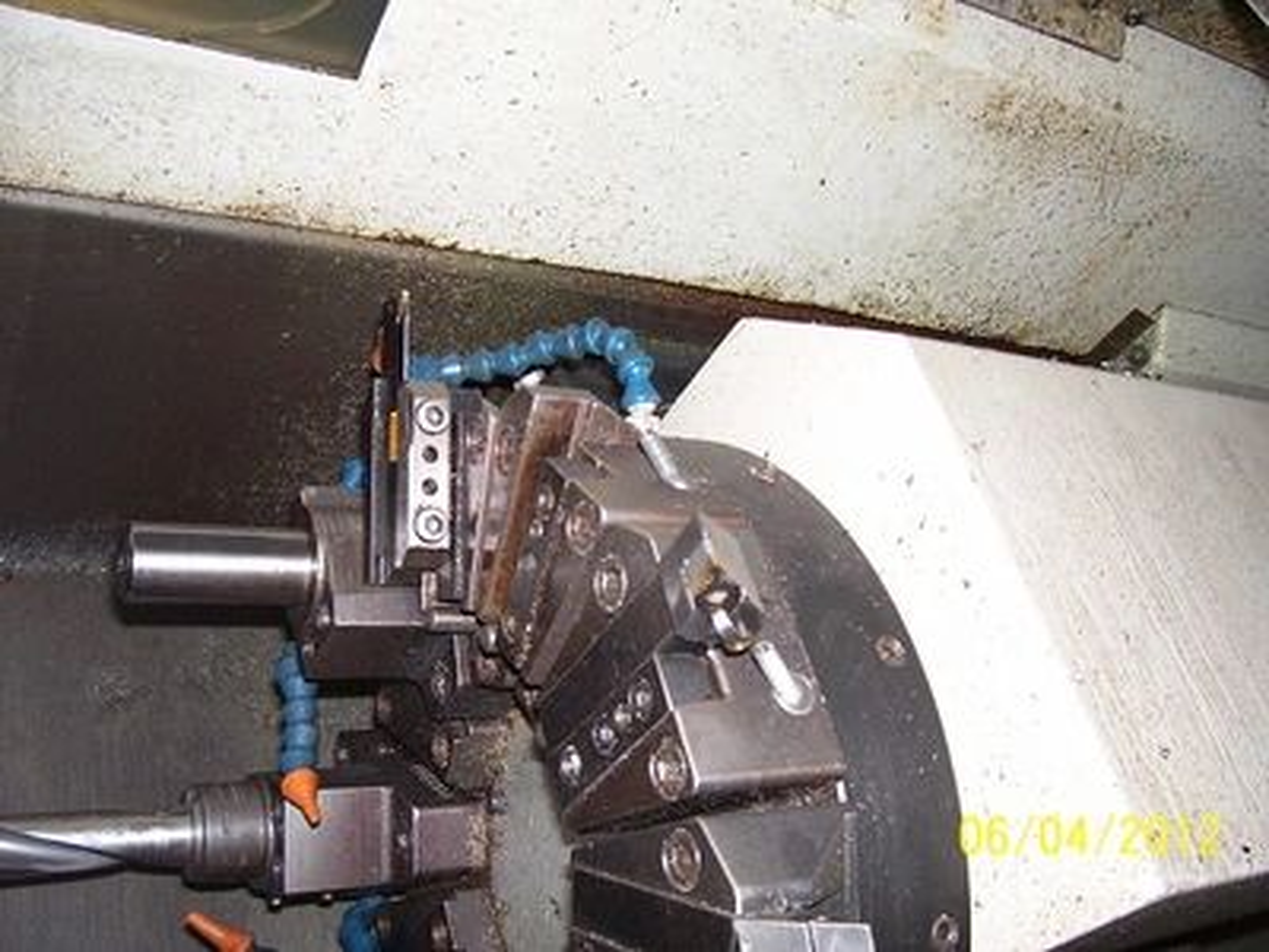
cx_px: 634
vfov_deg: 41.8
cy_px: 476
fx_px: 1246
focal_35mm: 34
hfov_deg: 54.0
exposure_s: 1/60
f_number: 2.7
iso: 80
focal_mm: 5.6
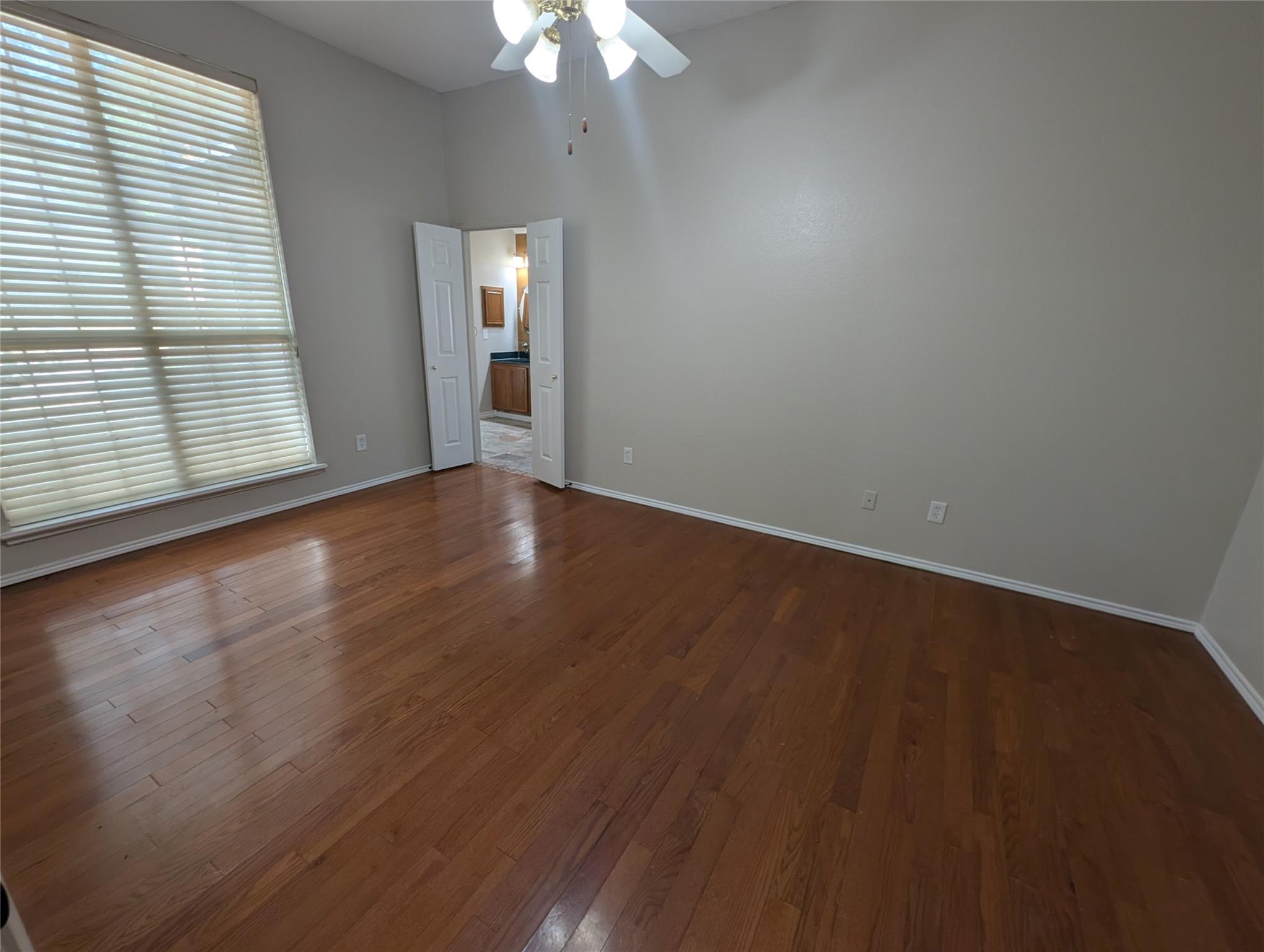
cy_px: 476
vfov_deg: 90.1
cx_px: 632
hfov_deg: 106.1
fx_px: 475
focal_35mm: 13
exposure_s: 1/32.7
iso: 44
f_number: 2.2
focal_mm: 1.95
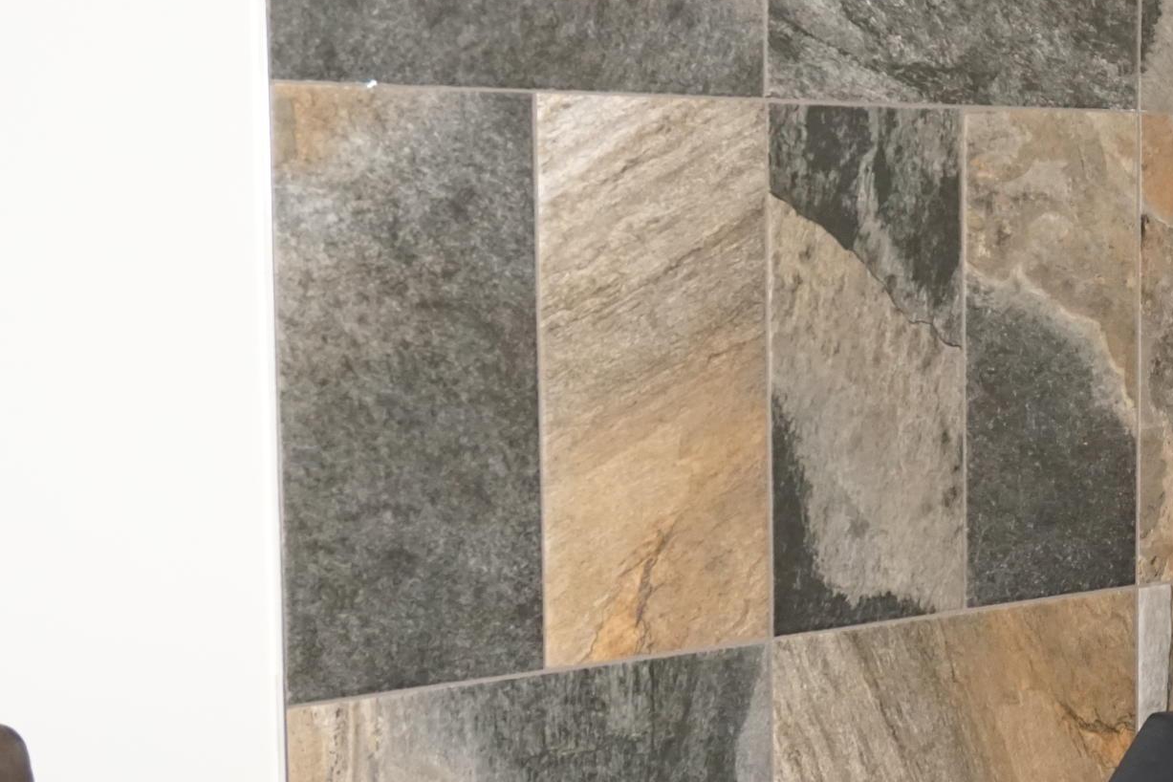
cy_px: 484
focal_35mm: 88
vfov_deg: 15.5
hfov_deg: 22.0
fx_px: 2867
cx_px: 1266
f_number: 4.5
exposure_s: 1/60
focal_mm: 24
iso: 2000
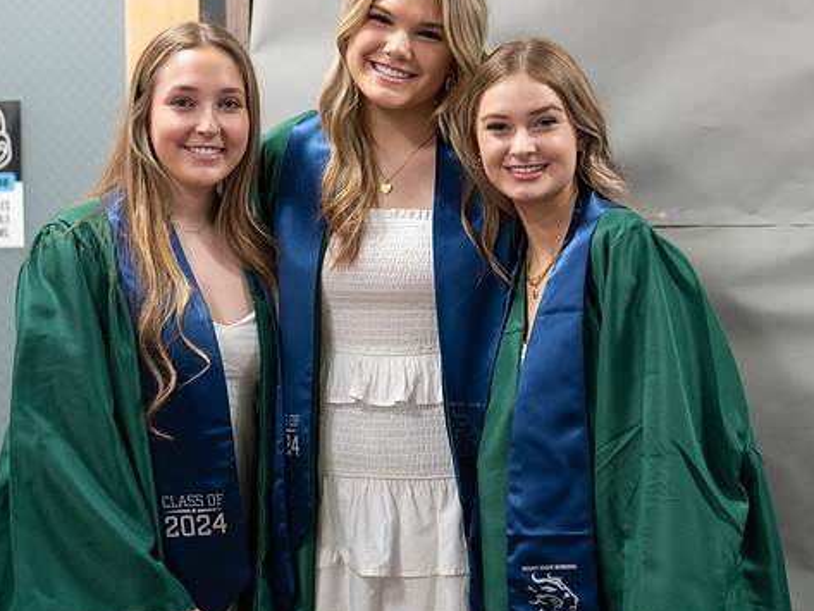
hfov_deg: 25.0
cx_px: 446
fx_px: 1835
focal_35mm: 78
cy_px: 251
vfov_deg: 18.9
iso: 500
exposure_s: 1/320
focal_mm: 50
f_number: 1.2
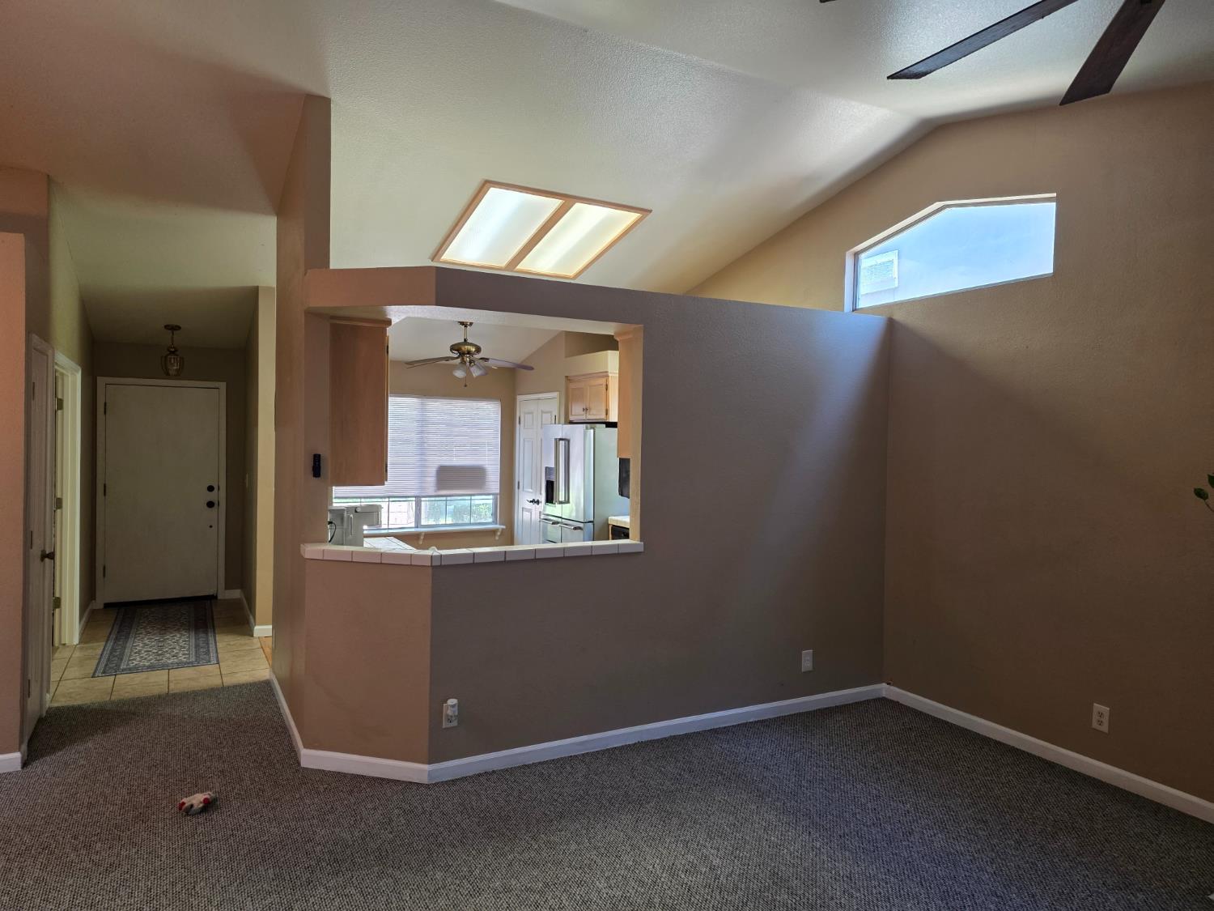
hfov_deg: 73.9
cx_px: 607
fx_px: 807
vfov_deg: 58.9
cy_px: 456
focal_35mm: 23
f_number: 1.7
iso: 250
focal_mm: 6.3
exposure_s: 1/120
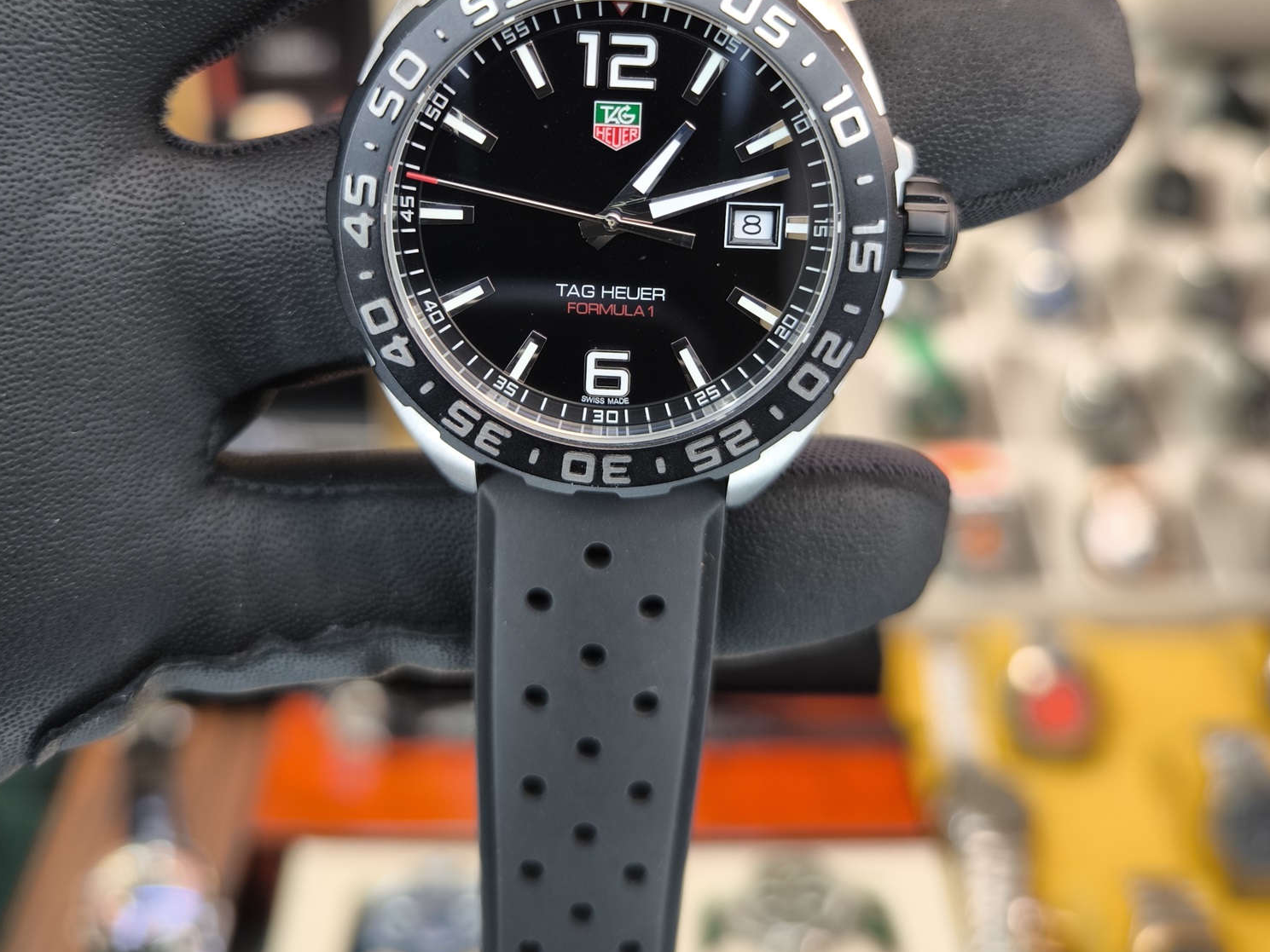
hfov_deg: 55.3
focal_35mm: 33
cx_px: 643
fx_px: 1211
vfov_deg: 42.1
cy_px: 288
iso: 80
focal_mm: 6.92
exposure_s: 1/100
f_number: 1.9
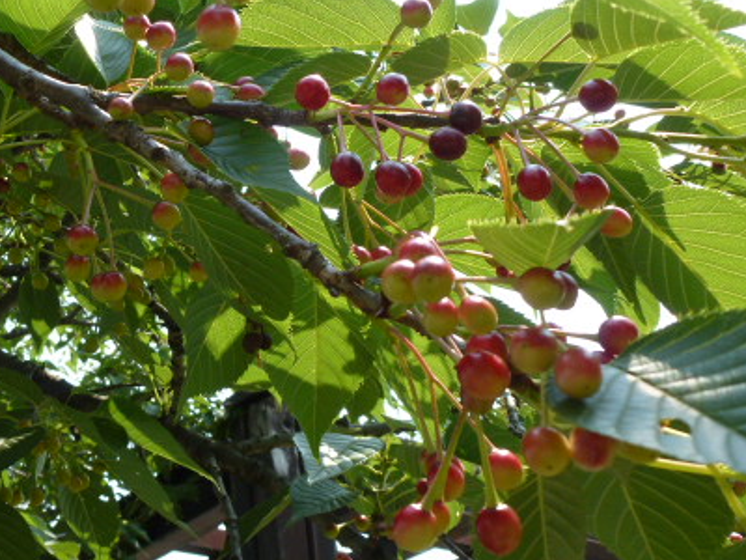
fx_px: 1034
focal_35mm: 48
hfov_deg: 38.9
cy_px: 174
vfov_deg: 30.0
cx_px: 213
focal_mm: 5.4
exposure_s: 1/250
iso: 100
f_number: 4
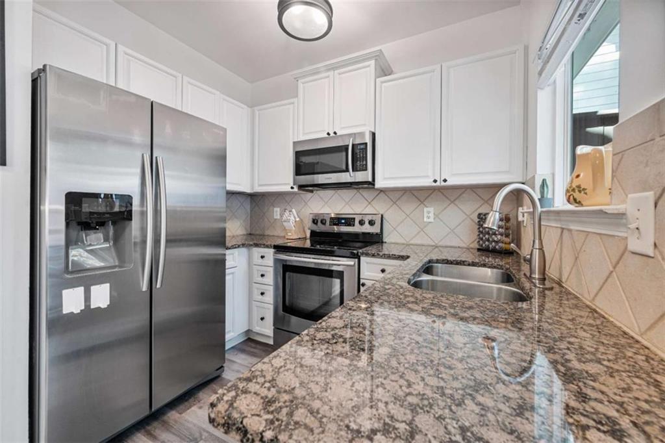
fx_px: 259
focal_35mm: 14
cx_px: 332
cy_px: 222
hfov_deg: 104.3
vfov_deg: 81.2
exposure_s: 1.6
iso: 320
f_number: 7.1
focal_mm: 14
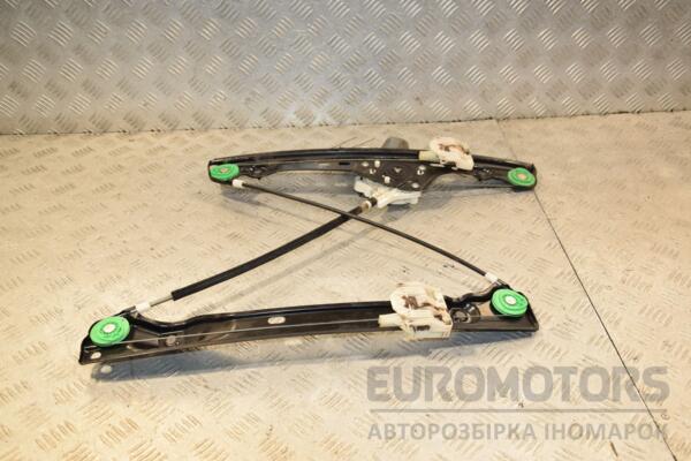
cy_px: 230
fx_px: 720
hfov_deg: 51.3
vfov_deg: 35.5
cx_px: 346
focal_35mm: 38
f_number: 6.3
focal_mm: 25
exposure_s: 1/200
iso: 800
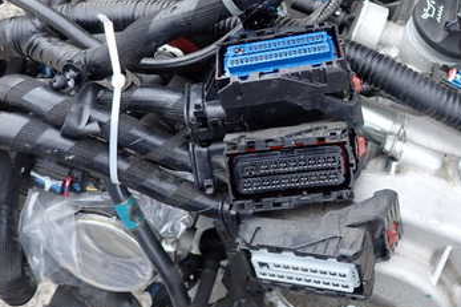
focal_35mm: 45
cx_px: 303
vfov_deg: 29.2
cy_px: 62
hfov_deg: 43.1
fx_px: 576
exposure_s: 1/80
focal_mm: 4.5
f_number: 2
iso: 100
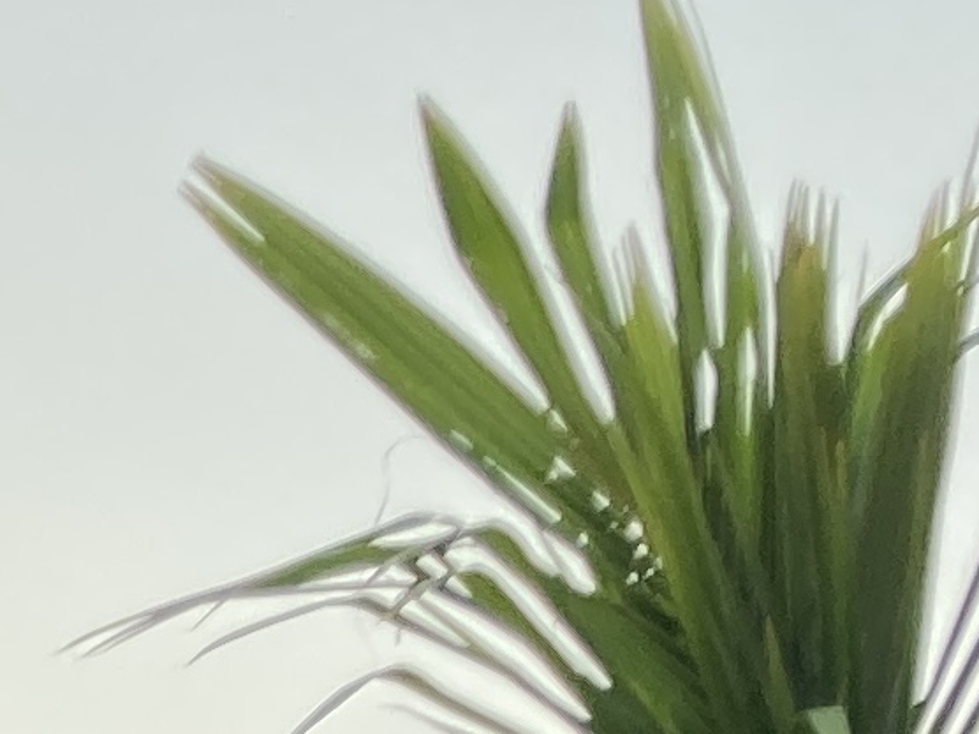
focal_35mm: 203
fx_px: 5741
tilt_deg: +0.6
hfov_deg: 8.7
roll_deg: -0.5
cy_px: 2353
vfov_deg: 6.5
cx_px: -1521
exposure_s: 1/252
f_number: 1.8
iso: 20
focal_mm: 3.99
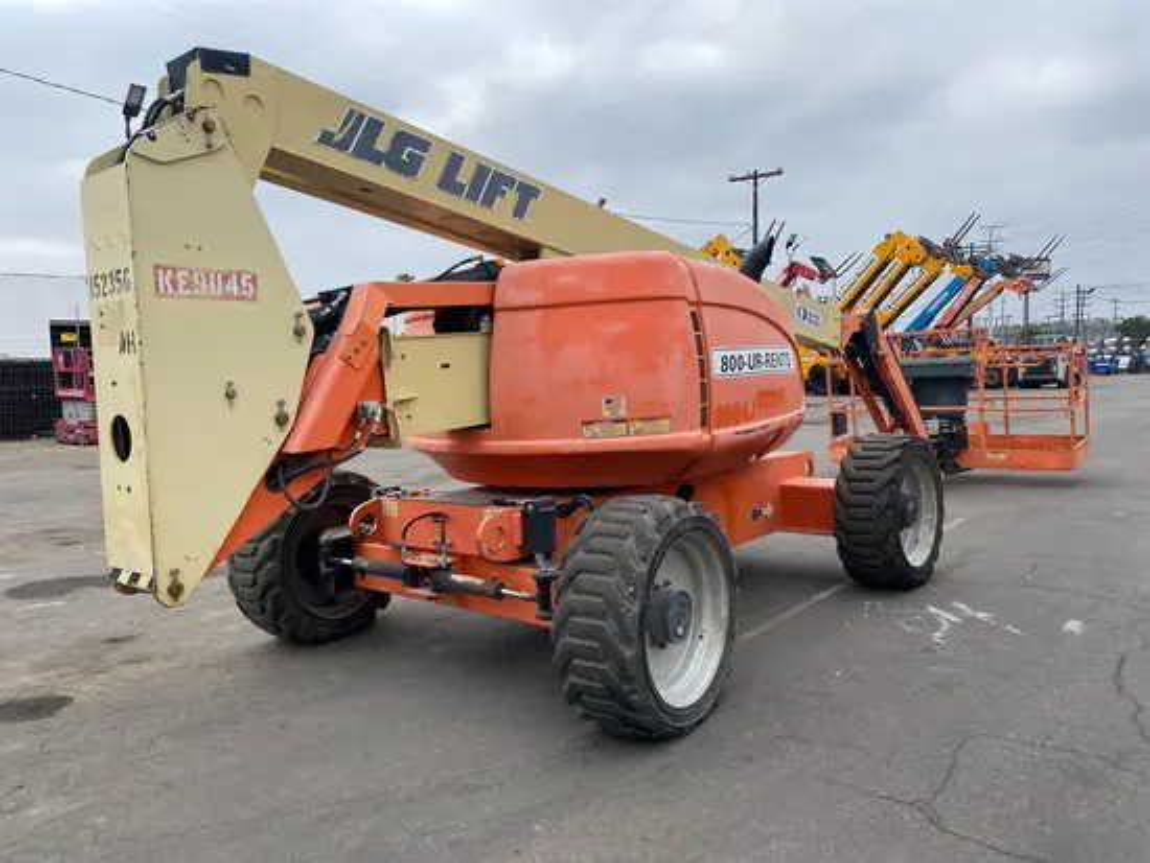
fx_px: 864
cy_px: 432
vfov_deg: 53.1
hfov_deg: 67.3
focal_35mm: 26
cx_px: 575
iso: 32
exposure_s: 1/1898
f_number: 1.8
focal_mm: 4.25
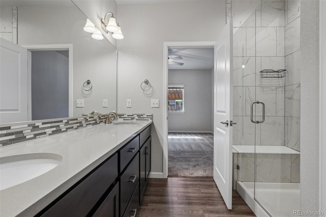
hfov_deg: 95.0
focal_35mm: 16
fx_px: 149
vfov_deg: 72.0
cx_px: 163
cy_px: 108
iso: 500
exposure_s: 1/20
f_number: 8
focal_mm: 11
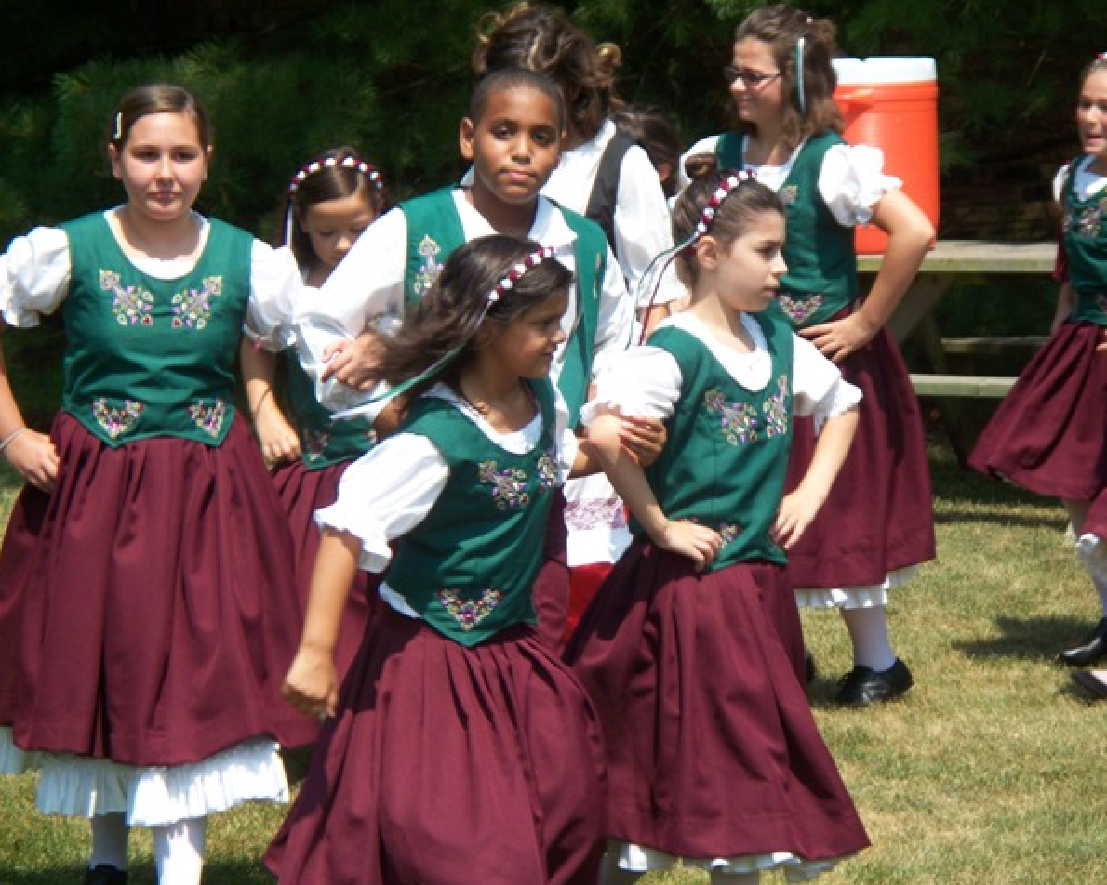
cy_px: 442
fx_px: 6192
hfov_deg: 10.2
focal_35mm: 189
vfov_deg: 8.2
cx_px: 586
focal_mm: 37.7
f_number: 5.1
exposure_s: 1/250
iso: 64
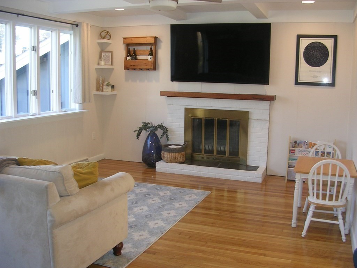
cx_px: 178
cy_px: 134
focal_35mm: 38
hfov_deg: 49.0
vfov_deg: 37.7
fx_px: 392
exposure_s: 1/30
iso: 50
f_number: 2.8
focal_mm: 5.8
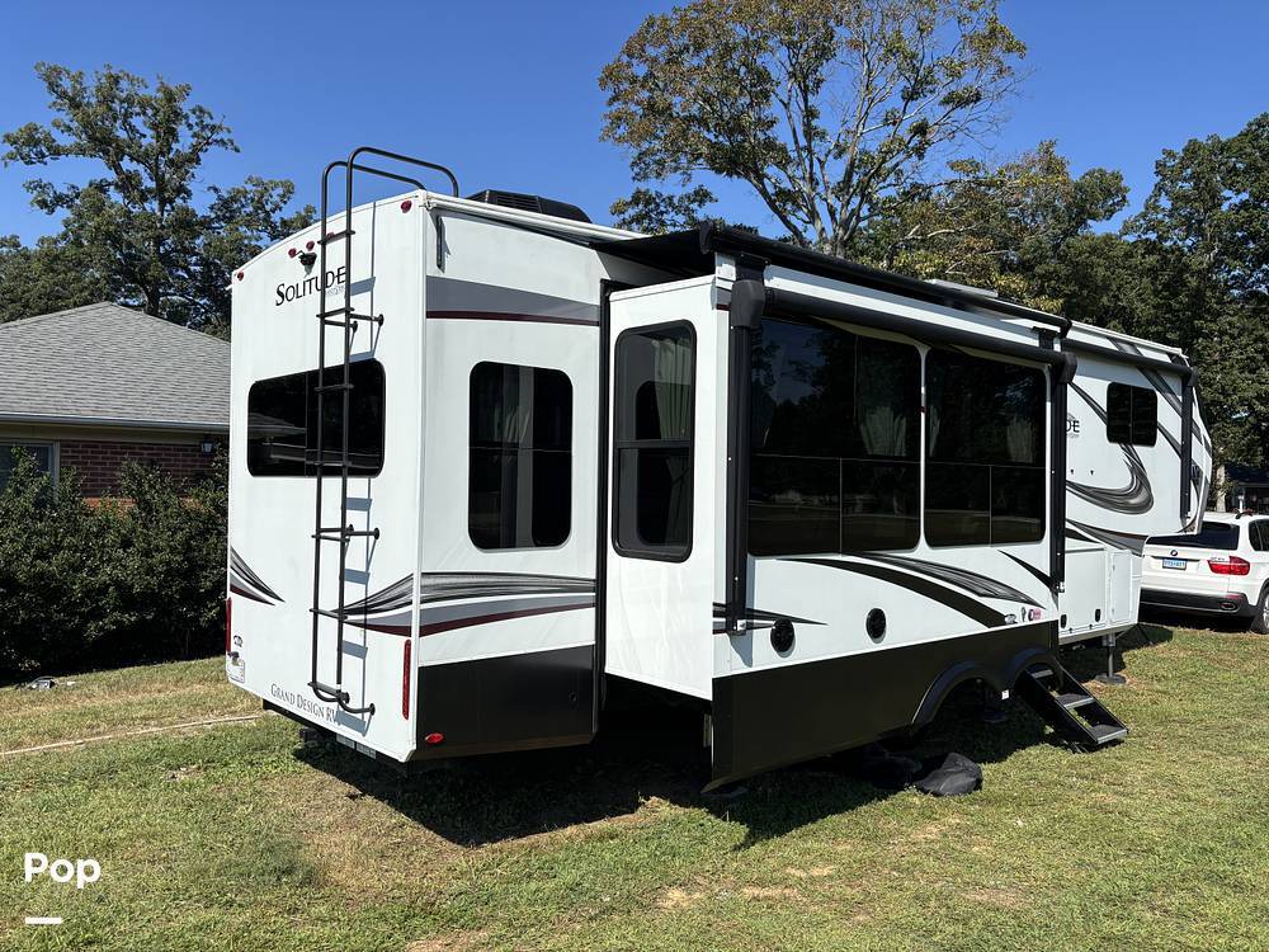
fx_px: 953
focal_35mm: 26
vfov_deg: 53.1
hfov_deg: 67.3
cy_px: 476
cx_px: 634
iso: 50
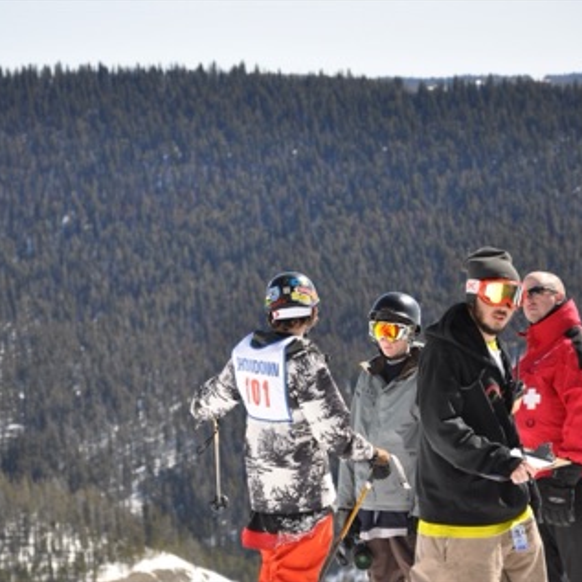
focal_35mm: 203
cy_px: 291
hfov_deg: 8.6
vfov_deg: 8.6
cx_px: 277
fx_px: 3855
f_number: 6.3
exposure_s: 1/640
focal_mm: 105
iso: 200
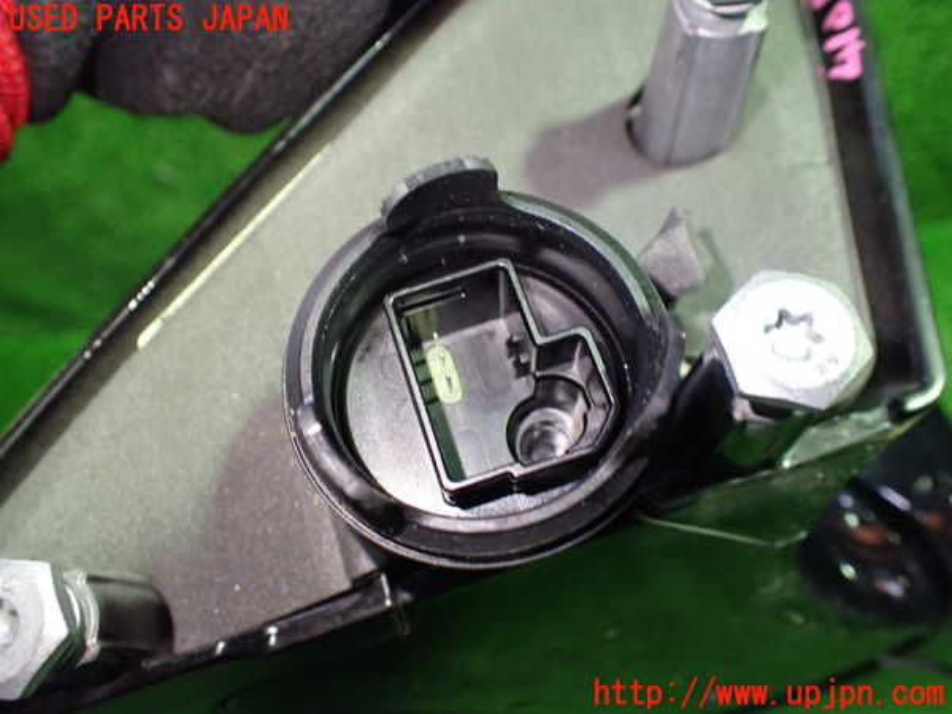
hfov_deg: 60.0
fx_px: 825
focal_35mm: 30
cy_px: 357
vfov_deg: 46.8
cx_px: 476
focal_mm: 5.4
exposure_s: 1/80
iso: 800
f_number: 2.3
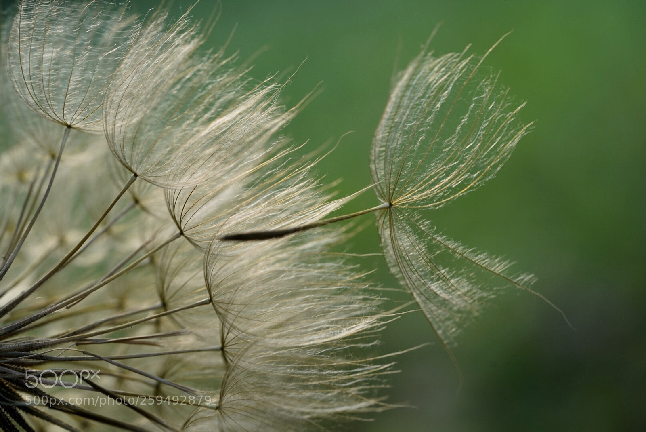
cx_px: 323
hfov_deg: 22.6
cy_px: 216
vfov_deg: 15.2
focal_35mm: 90
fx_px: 1616
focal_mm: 90
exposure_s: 1/160
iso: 320
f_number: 5.6
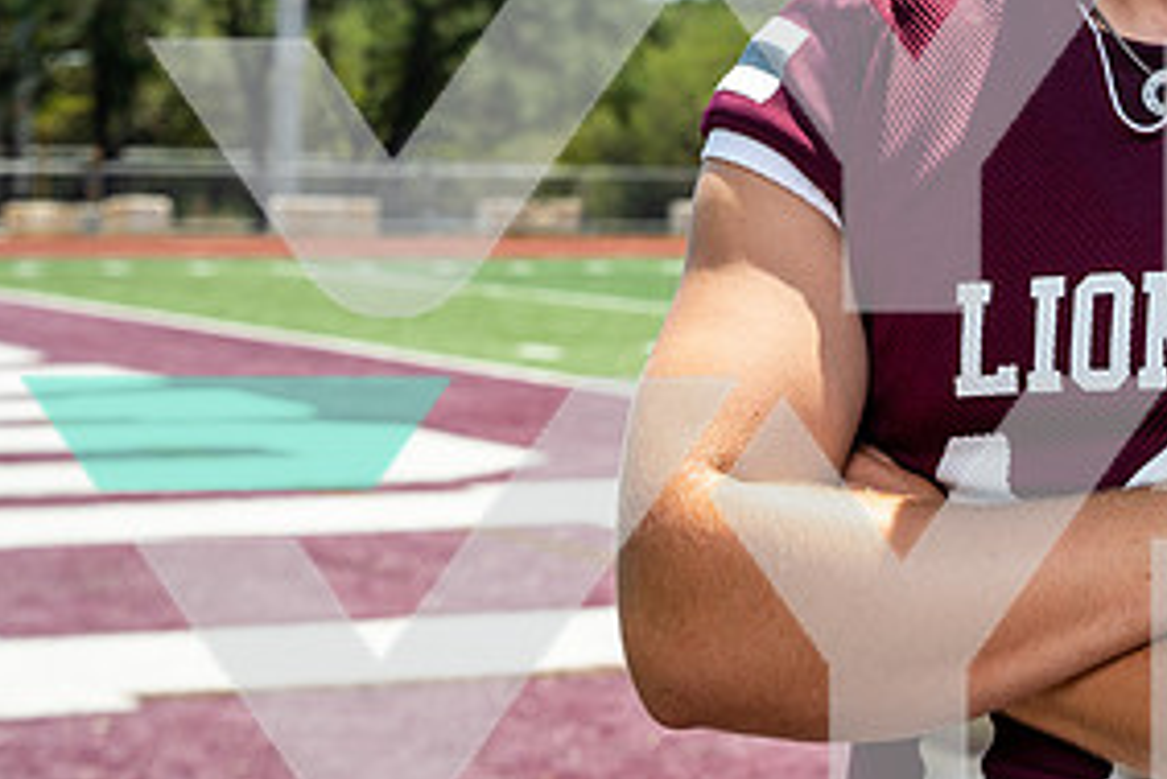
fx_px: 3989
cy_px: 97
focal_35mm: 123
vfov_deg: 11.1
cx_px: 1085
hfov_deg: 16.4
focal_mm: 60
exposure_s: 1/125
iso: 100
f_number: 8
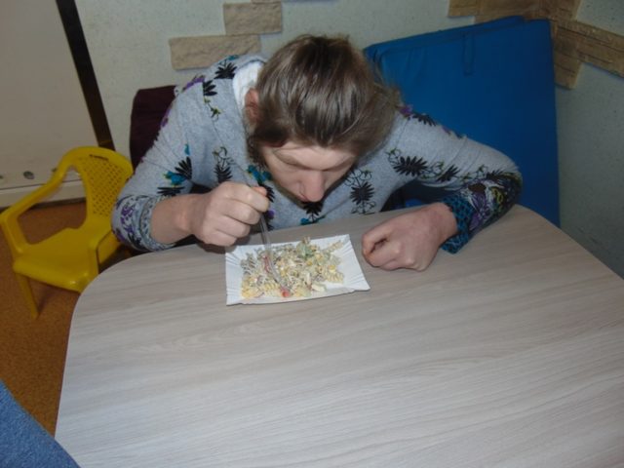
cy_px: 234
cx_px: 312
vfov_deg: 54.9
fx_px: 451
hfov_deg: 69.4
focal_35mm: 25
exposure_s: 1/30
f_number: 3
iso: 80
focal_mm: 4.5
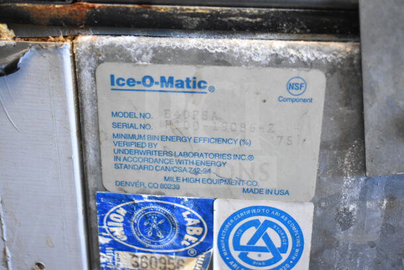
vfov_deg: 29.0
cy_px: 135
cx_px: 202
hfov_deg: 42.3
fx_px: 522
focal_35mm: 46
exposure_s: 1/50
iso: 2200
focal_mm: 31
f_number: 4.2
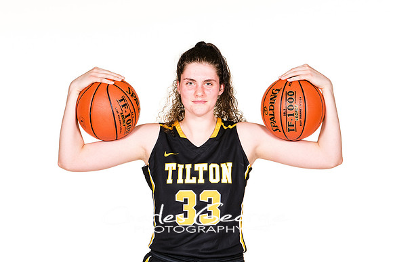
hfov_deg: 10.2
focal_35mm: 202
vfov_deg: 6.8
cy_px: 131
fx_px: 2211
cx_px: 196
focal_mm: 135
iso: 200
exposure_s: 1/160
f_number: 6.3
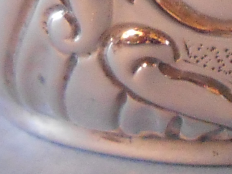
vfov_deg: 6.2
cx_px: 184
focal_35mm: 229
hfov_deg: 8.6
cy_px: -241
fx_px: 1535
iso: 400
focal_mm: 5.3
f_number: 3.8
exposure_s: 1/8
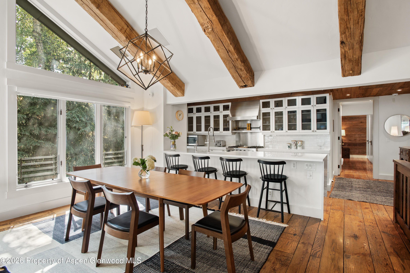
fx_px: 216
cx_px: 205
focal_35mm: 19
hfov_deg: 86.9
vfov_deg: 64.6
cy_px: 136
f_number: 7.1
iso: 400
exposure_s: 1/10
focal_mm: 19
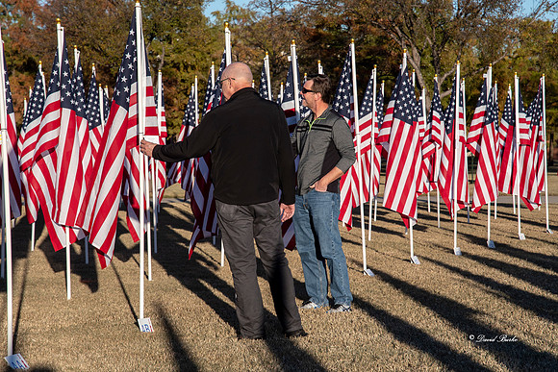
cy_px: 186
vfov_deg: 14.0
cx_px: 279
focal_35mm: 98
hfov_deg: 20.9
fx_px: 1512
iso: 200
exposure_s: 1/400
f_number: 8
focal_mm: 65
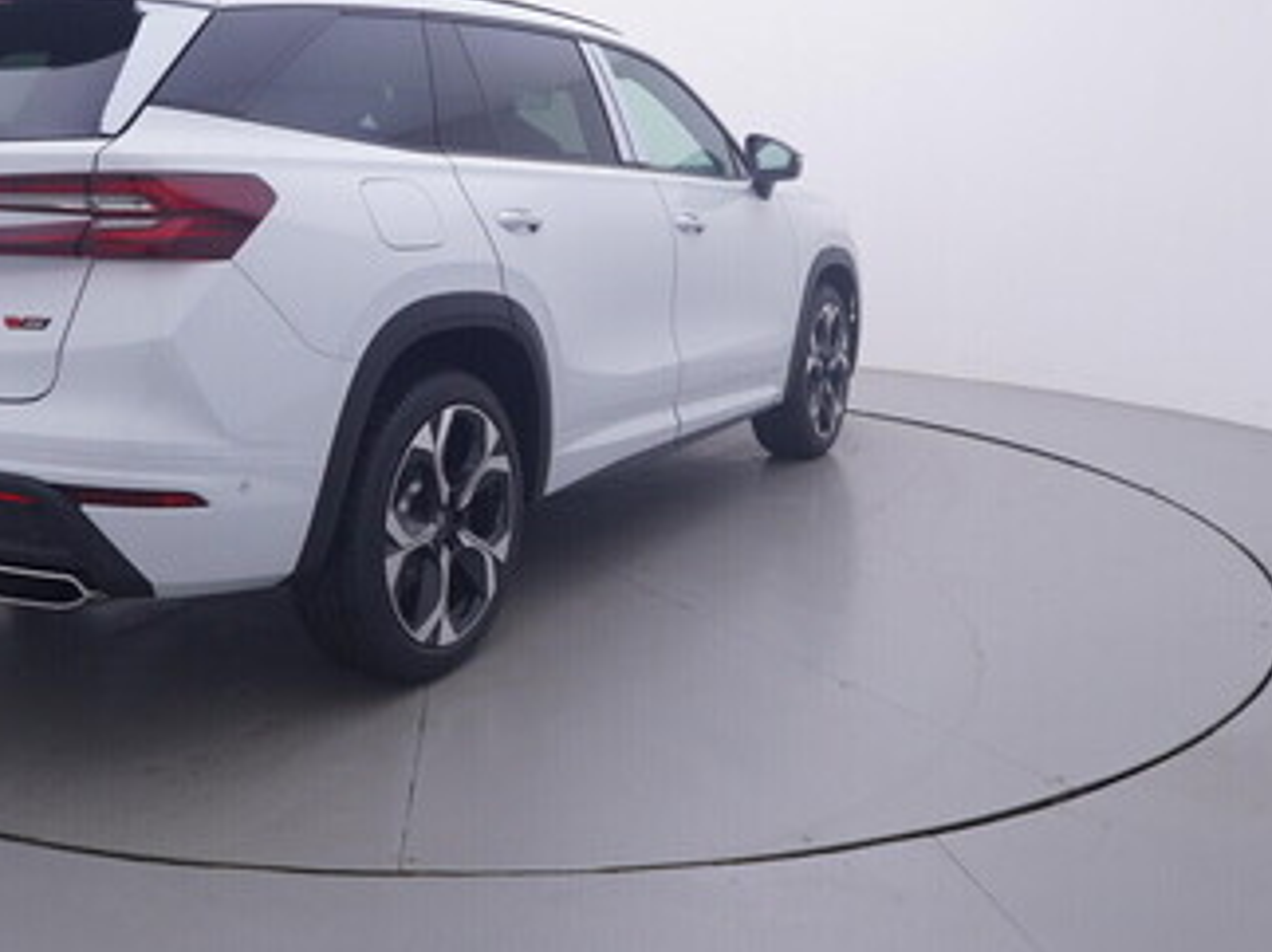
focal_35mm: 37
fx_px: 1352
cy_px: 234
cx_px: 471
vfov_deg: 37.8
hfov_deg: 49.8
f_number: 5
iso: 200
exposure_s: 1/80
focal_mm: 15
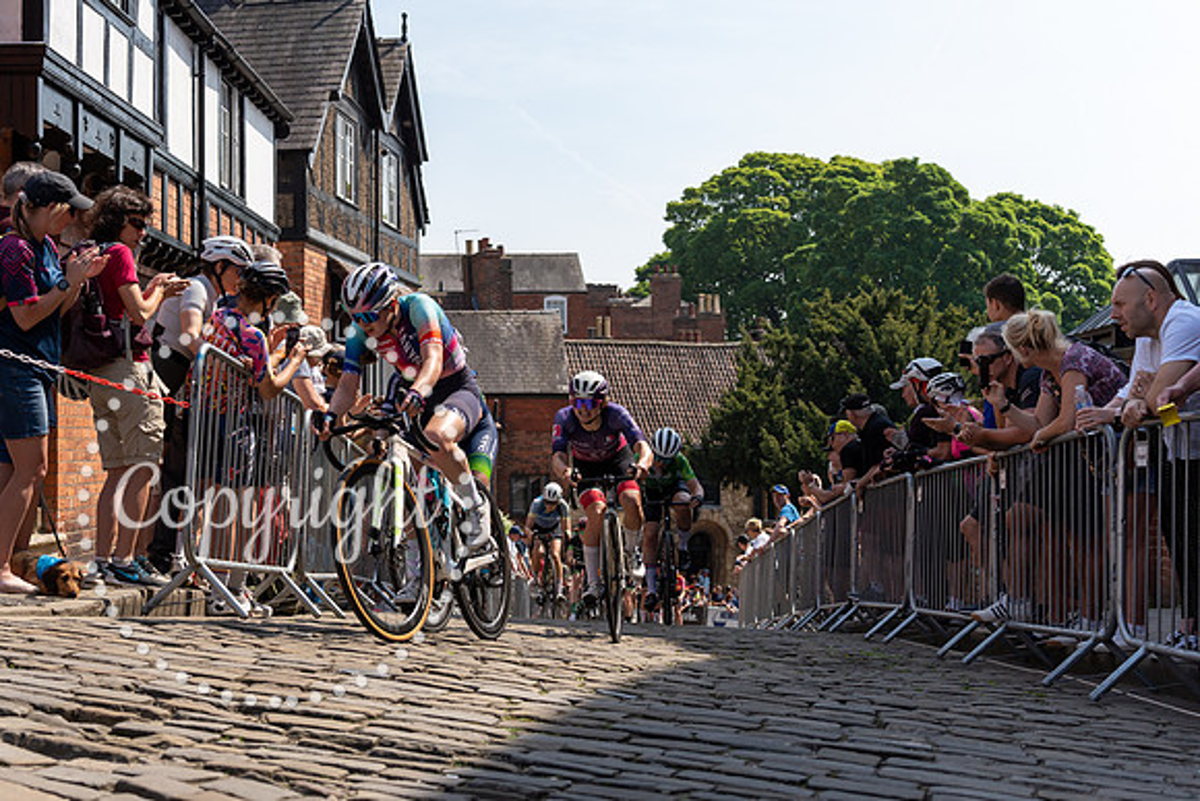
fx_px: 1762
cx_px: 380
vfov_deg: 25.6
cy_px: 439
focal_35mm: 53
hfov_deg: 37.1
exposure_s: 1/2500
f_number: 3.5
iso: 160
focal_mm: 38
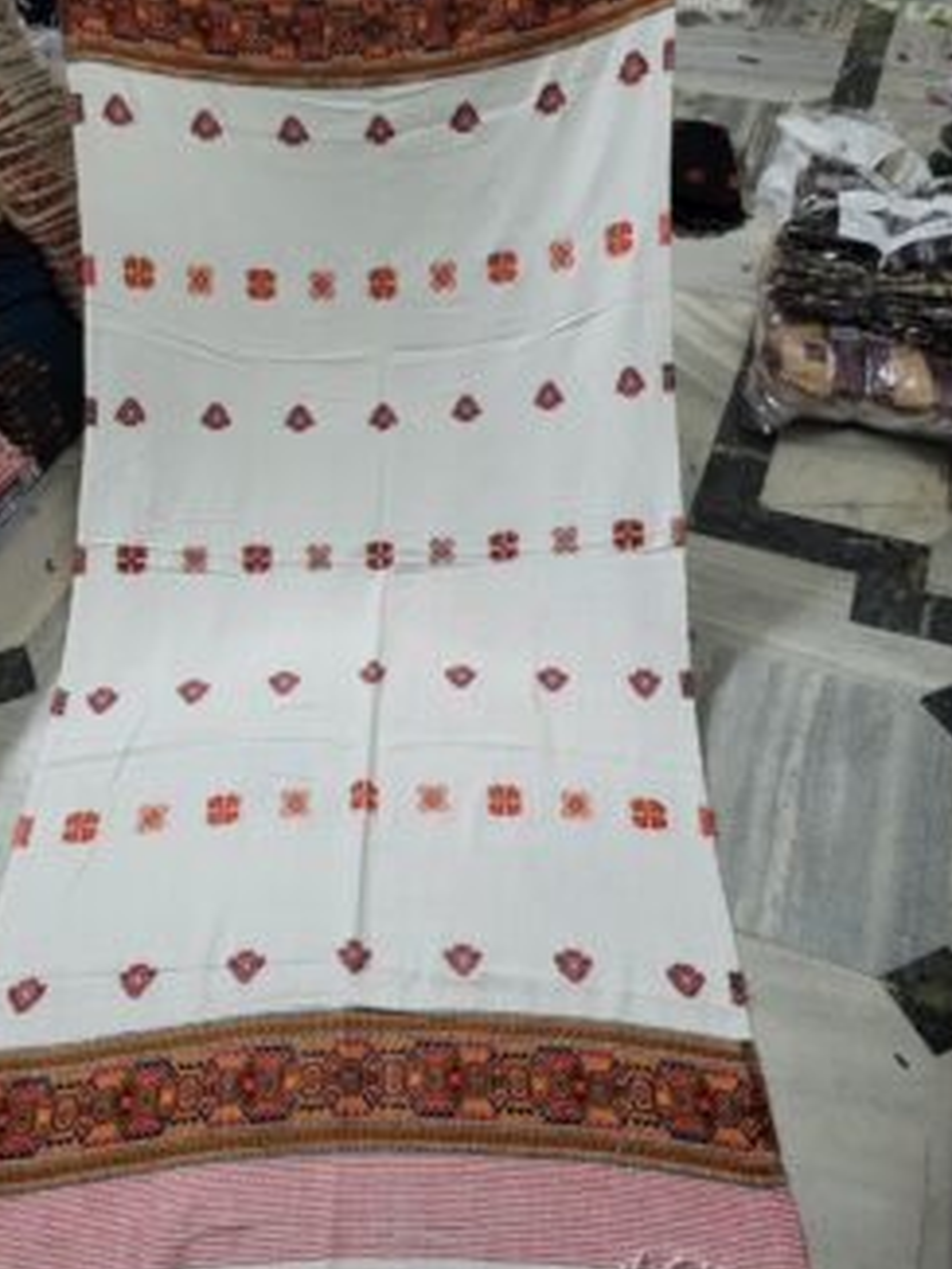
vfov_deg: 56.7
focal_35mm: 32
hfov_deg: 44.0
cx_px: 386
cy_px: 590
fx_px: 1173
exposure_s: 1/50
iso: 320
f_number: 1.8
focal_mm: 5.4
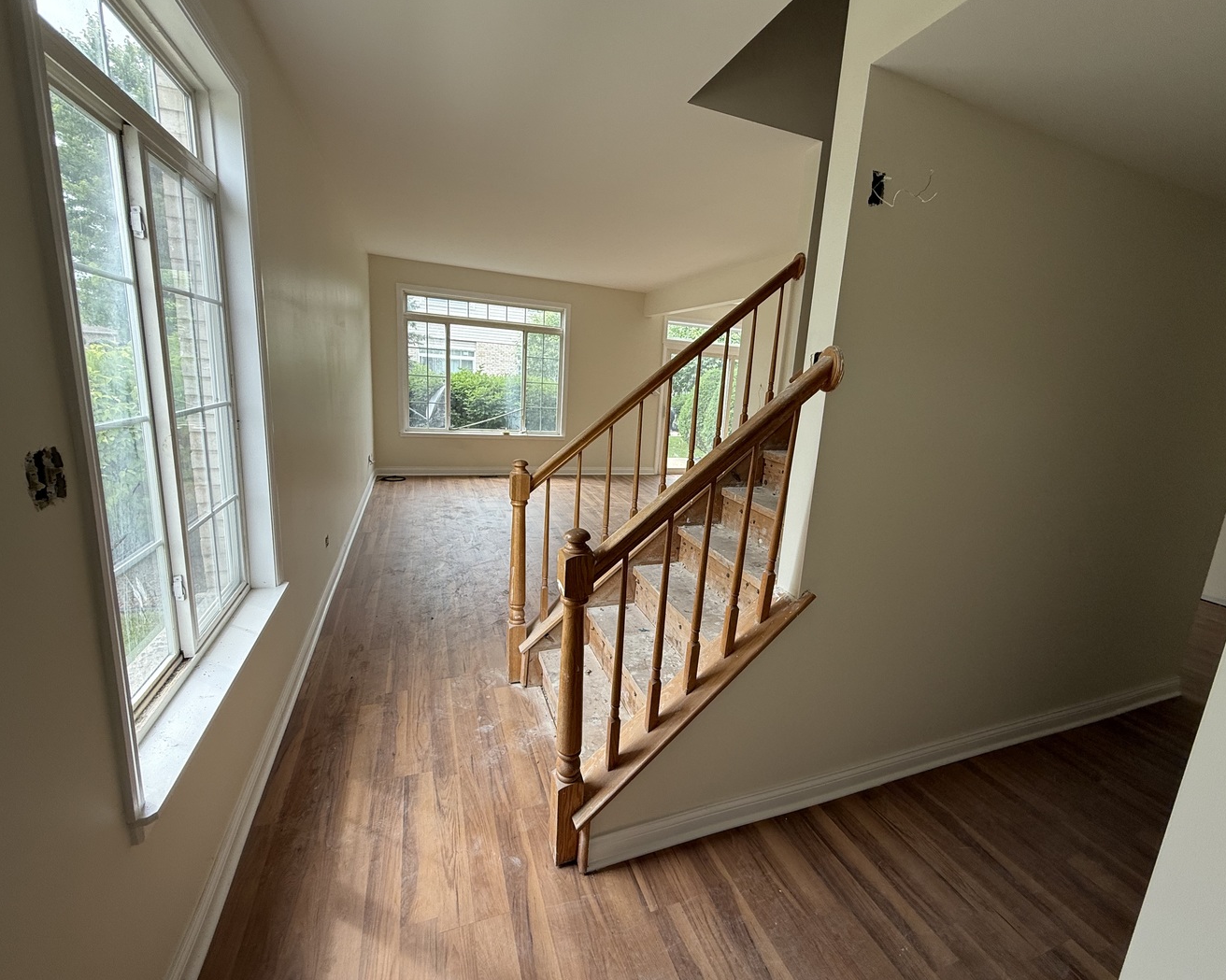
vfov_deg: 84.0
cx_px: 649
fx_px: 544
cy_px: 484
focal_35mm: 15
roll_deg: -4.2
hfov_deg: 96.7
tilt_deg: -10.4
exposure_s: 1/143
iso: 64
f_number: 2.2
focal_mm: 2.22
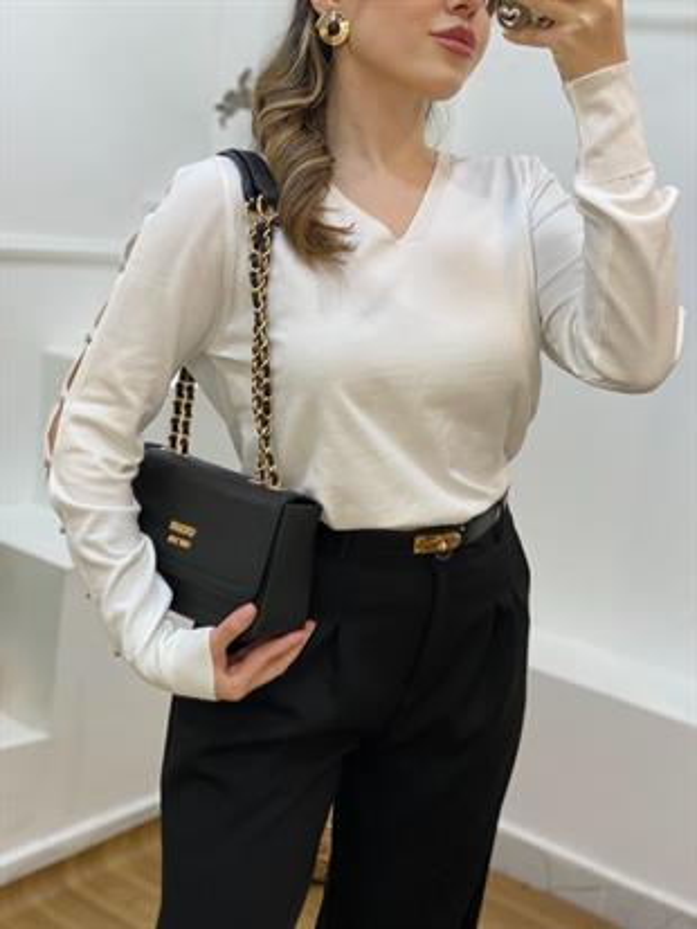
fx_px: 1395
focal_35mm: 52
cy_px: 464
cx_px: 348
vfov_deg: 36.8
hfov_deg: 28.0
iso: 80
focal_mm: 6
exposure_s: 1/100
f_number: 2
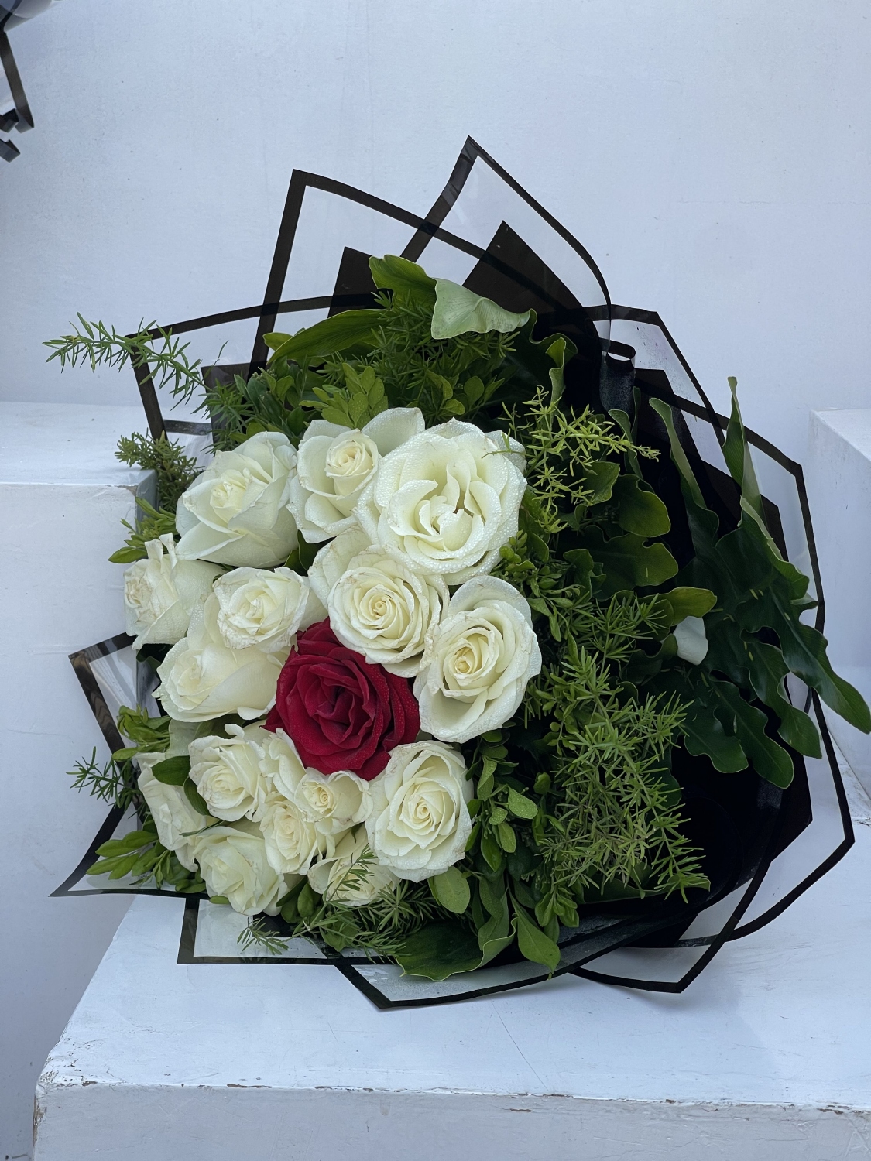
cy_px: 580
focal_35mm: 64
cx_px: 436
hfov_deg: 22.9
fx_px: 2147
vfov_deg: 30.3
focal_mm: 7.5
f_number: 2.2
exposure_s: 1/300
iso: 20
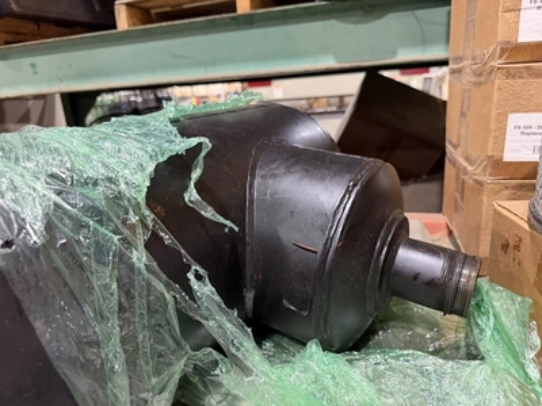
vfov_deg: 56.8
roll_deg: +5.1
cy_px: 203
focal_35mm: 24
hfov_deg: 71.6
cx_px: 271
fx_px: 376
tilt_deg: -18.0
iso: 640
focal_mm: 6.76
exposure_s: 1/60
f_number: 1.78
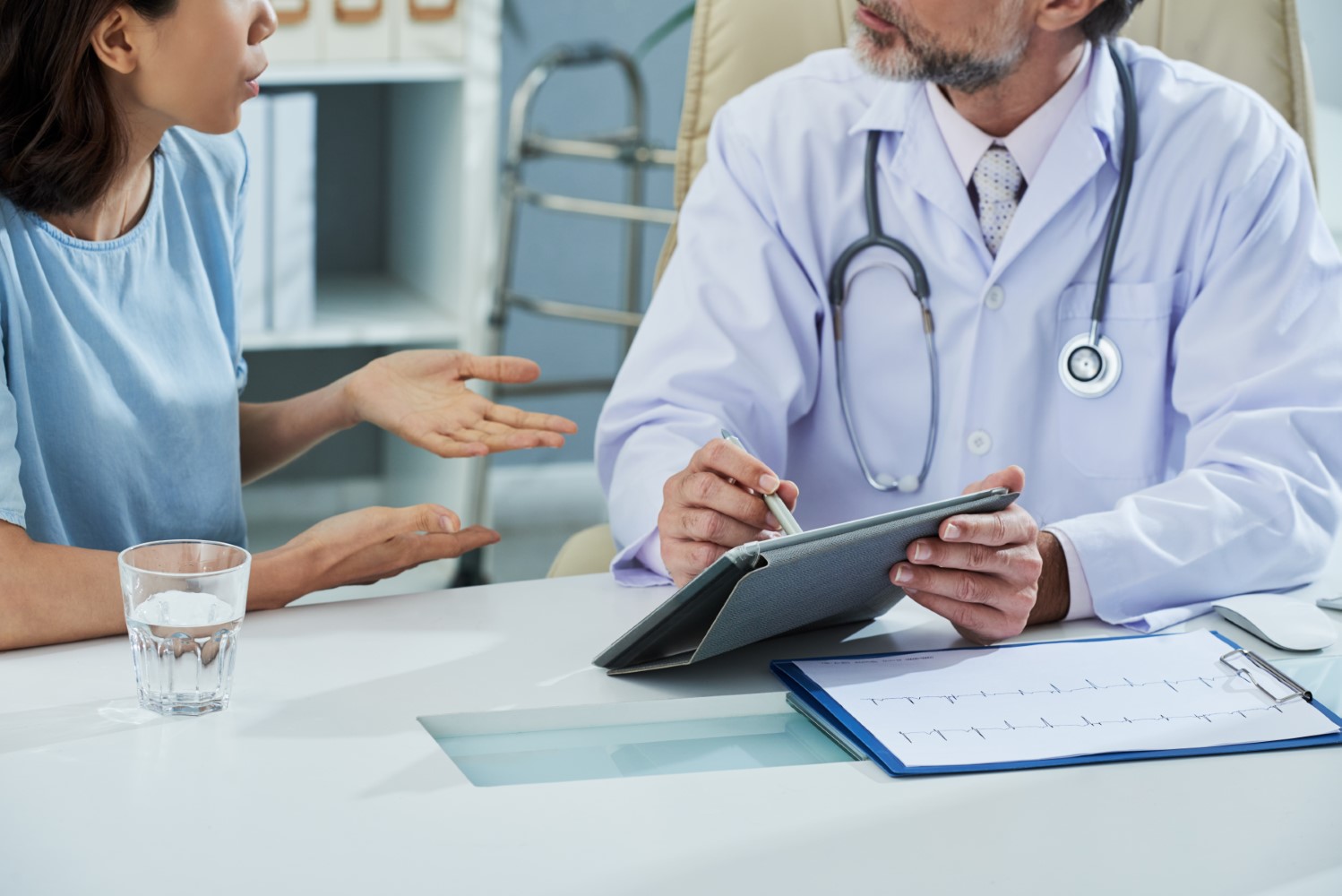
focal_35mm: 122
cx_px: 671
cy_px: 448
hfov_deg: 16.8
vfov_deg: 11.2
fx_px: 4549
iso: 400
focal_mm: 122
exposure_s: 1/200
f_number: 8
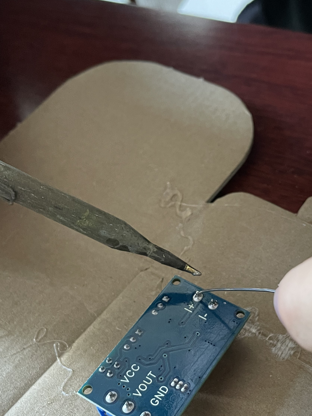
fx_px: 565
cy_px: 277
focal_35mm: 47
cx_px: 234
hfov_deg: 30.4
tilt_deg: -52.2
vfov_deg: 39.9
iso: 320
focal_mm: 4.2
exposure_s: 1/40
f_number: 1.6
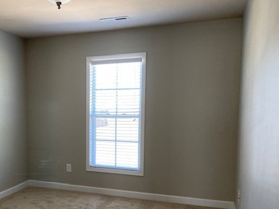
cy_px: 133
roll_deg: +0.7
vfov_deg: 37.4
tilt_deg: -5.2
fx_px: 306
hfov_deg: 47.5
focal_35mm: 38
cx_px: 76
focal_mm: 4.25
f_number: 1.8
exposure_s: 1/78
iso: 125
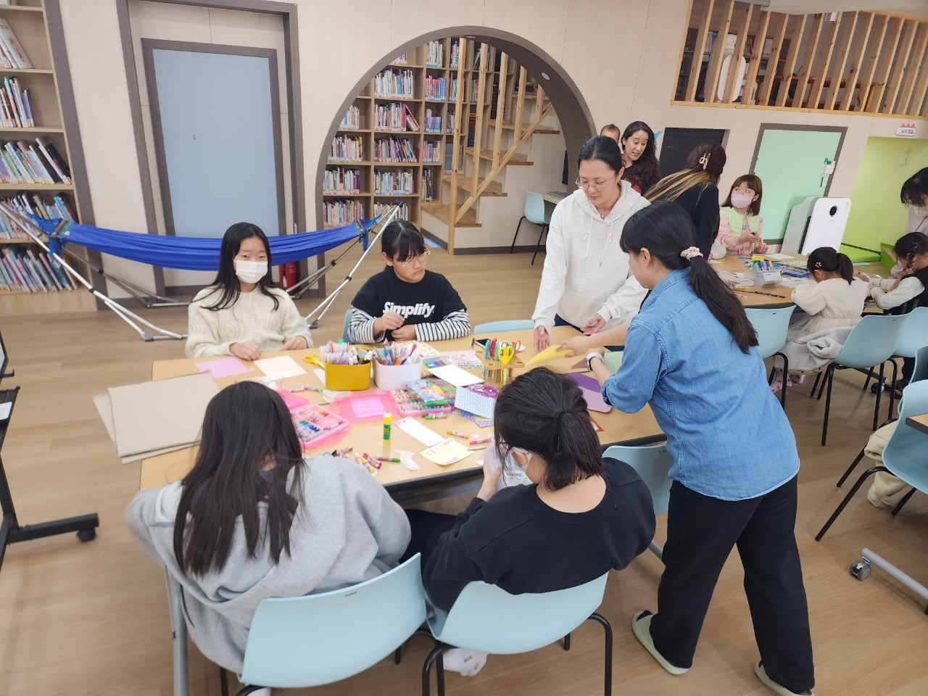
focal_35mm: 23
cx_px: 464
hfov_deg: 73.9
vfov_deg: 58.9
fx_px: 617
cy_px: 348
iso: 100
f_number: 1.8
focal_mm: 6.4
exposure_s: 1/120
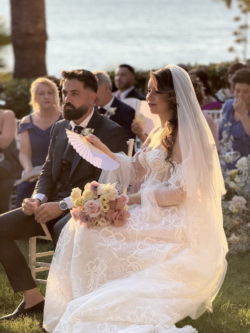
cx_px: 125
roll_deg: +0.3
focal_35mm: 120
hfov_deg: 12.3
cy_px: 166
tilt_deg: -8.2
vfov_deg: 16.4
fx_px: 1156
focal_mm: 15.66
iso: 64
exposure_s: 1/596
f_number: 2.8
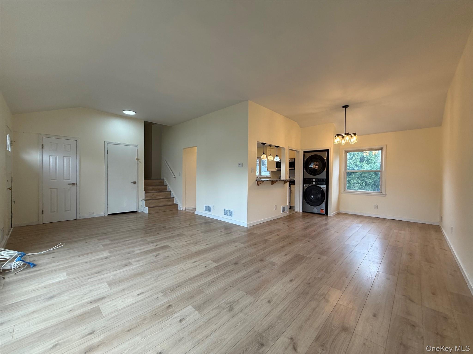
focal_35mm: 14
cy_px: 177
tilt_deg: -0.6
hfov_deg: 102.1
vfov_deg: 85.7
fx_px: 191
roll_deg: -0.9
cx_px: 236
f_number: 2.2
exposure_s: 1/120
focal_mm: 2.22
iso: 80
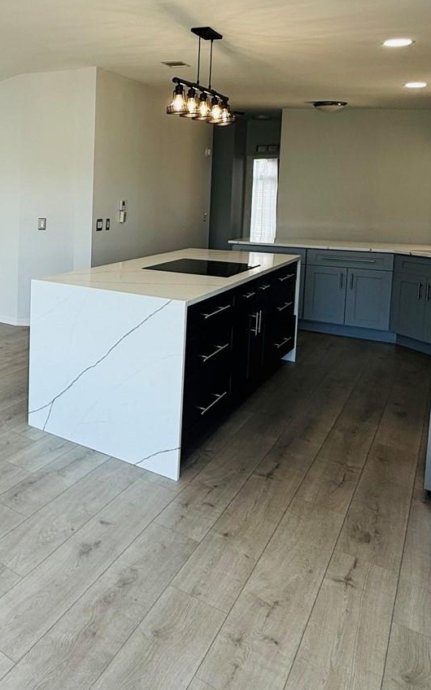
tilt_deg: -2.8
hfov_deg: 36.5
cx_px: -60
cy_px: 236
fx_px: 526
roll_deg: +0.0
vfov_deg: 64.9
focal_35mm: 28
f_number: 2.2
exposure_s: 1/158
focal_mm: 2.22
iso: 64
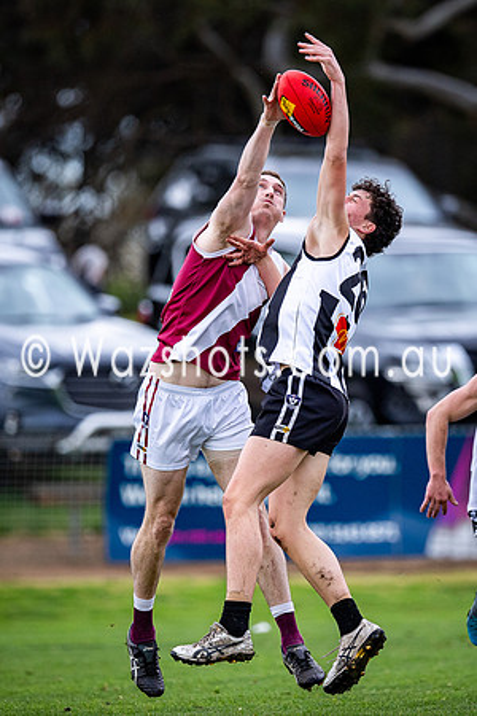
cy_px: 339
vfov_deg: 2.6
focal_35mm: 789
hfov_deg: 1.7
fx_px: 15681
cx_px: 314
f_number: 4
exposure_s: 1/1600
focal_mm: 500
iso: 1000
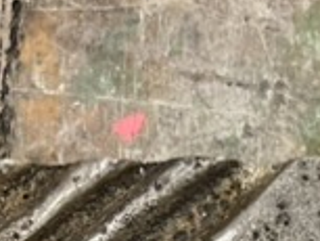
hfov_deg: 11.0
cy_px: 771
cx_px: -142
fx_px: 1610
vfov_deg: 7.4
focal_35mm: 174
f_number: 1.5
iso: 80
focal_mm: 5.7
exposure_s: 1/120
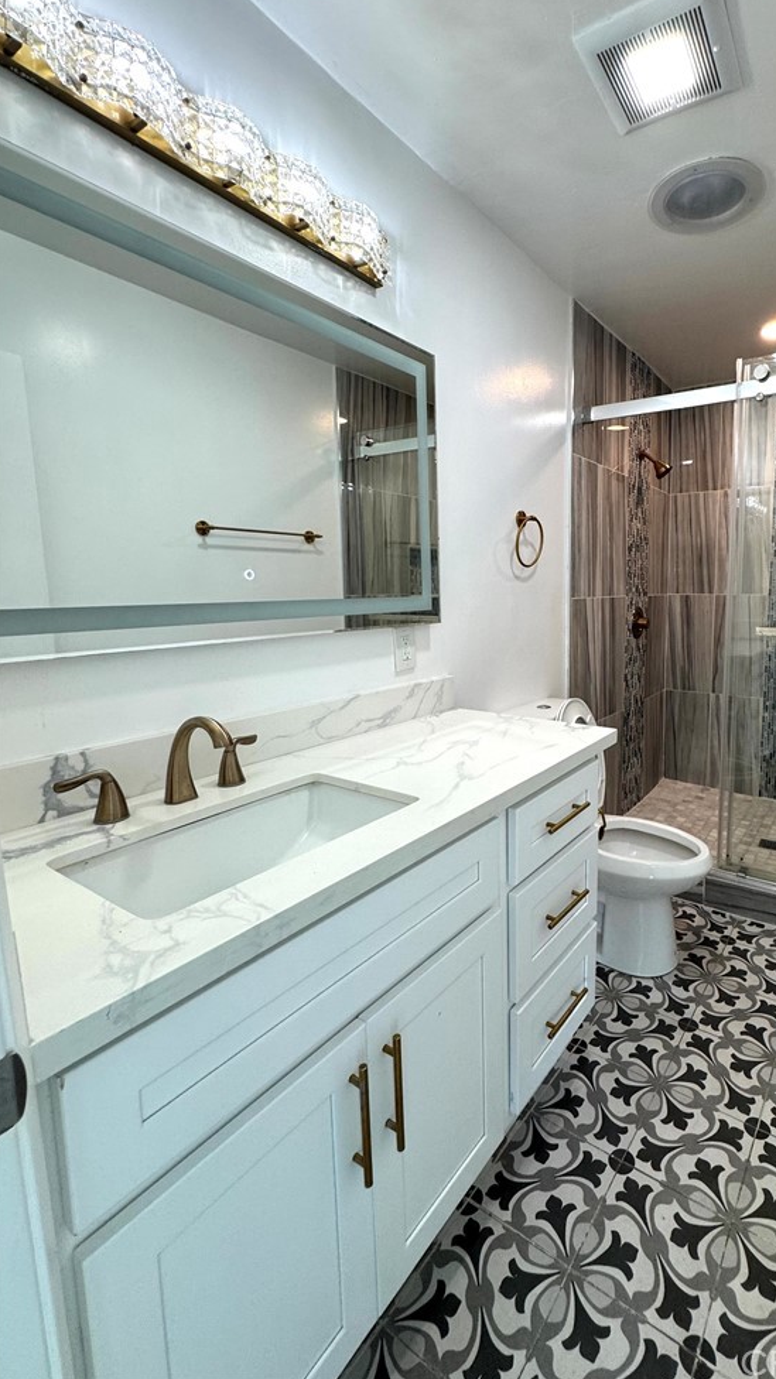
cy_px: 660
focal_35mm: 16
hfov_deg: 64.8
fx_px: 585
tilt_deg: -8.1
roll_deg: +0.0
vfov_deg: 99.3
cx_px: 536
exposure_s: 1/120
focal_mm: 2.22
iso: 160
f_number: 2.2
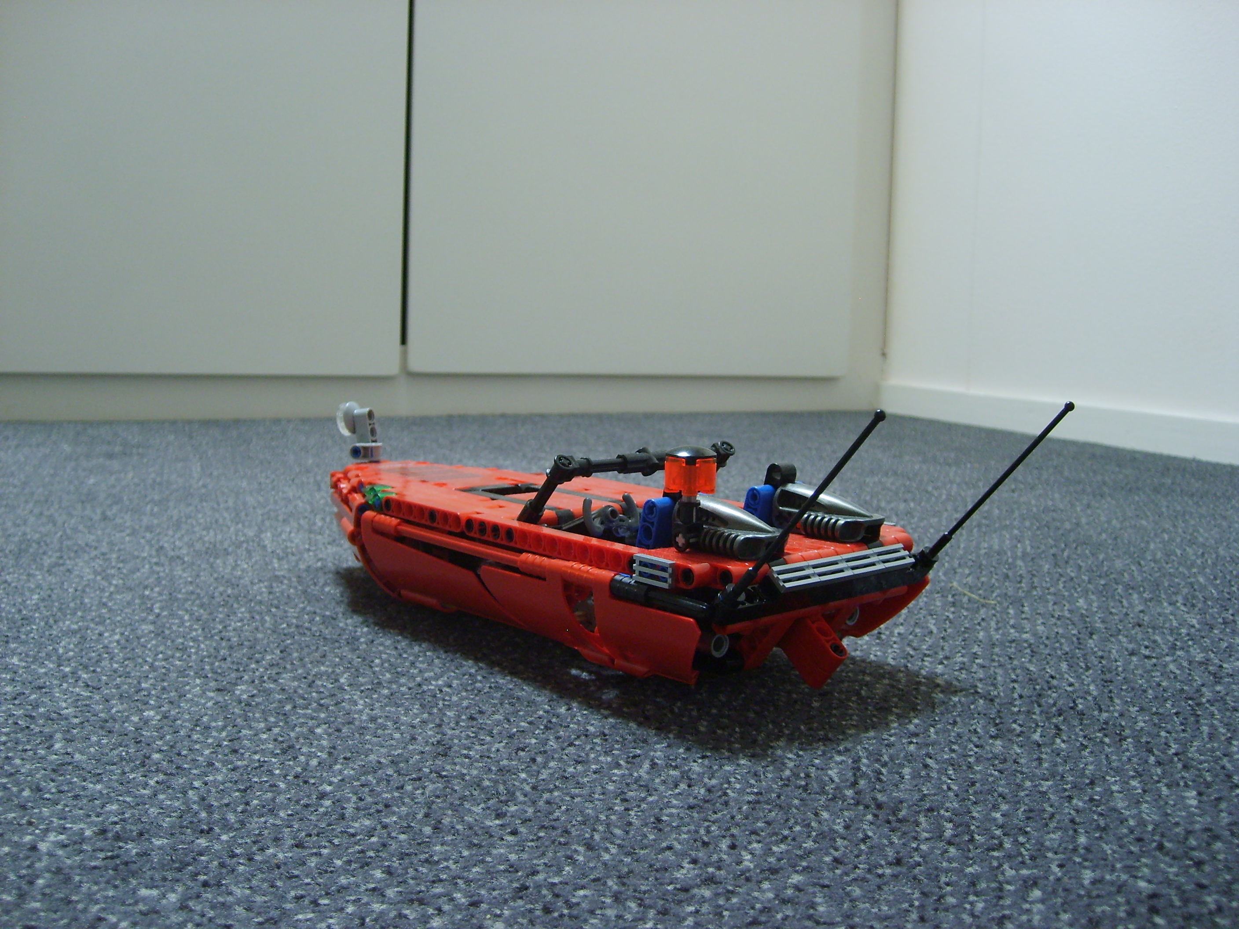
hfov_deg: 52.6
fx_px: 1253
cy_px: 464
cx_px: 620
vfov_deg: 40.7
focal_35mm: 35
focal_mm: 5.8
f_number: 2.8
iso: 139
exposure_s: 1/15
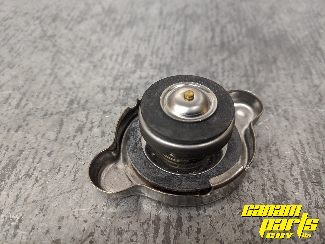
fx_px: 253
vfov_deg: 51.4
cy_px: 122
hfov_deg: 65.3
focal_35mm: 27
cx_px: 162
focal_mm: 4.44
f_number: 1.8
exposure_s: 1/40
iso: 152
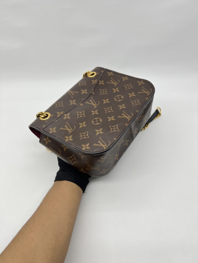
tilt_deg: -47.0
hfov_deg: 53.1
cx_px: 99
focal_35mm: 26
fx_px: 198
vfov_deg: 67.3
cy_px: 132
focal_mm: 5.7
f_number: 1.5
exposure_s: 1/106
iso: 32
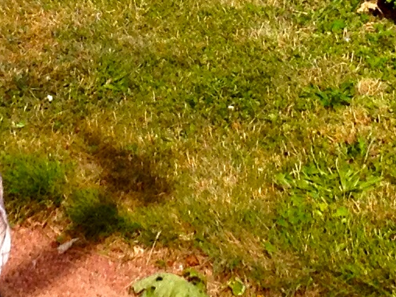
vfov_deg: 6.4
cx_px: 32
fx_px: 2574
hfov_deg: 8.8
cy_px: -310
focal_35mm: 225
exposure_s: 1/1972
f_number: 2.4
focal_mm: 4.28
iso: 50
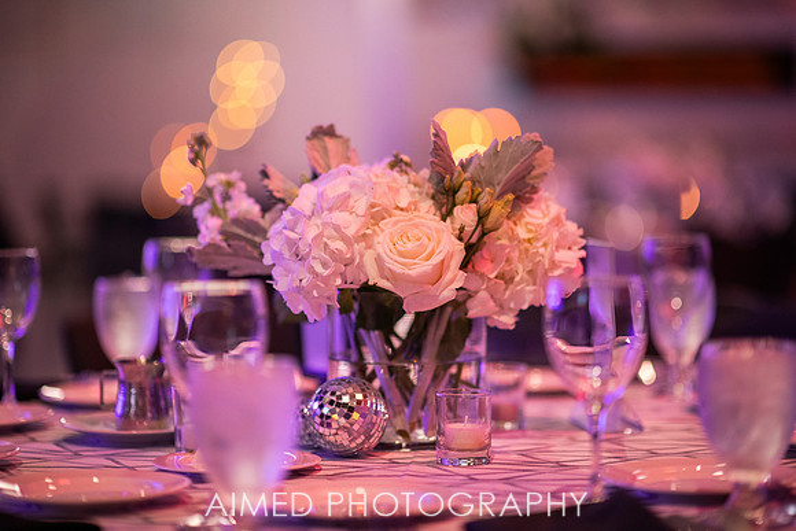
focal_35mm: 87
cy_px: 263
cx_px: 402
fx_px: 1921
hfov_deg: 23.4
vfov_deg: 15.7
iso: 2000
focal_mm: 85
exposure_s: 1/200
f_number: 1.4
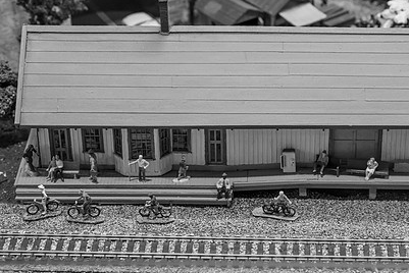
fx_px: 1216
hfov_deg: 19.0
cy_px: 86
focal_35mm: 107
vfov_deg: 12.8
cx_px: 263
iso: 3200
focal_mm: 74
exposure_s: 1/80
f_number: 7.1
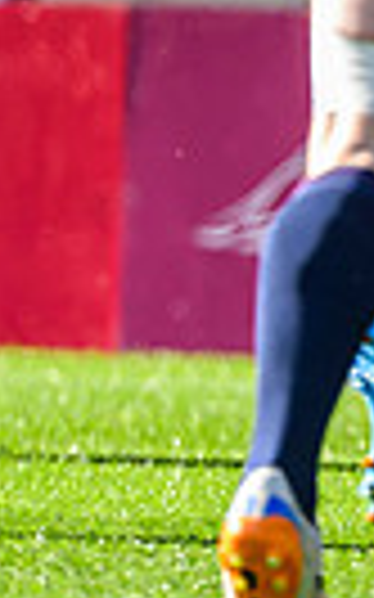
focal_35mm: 3311
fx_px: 54055
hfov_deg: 0.4
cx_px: 1428
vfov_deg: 0.6
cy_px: -315
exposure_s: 1/1600
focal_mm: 400
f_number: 3.5
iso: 500
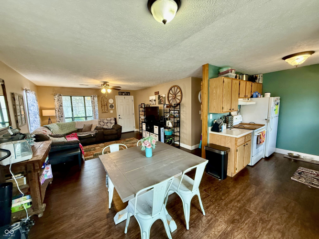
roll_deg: +1.9
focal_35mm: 14
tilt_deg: -5.7
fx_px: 129
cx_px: 160
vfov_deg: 85.7
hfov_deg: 102.1
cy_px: 120
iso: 320
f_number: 2.2
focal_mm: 2.22
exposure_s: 1/60
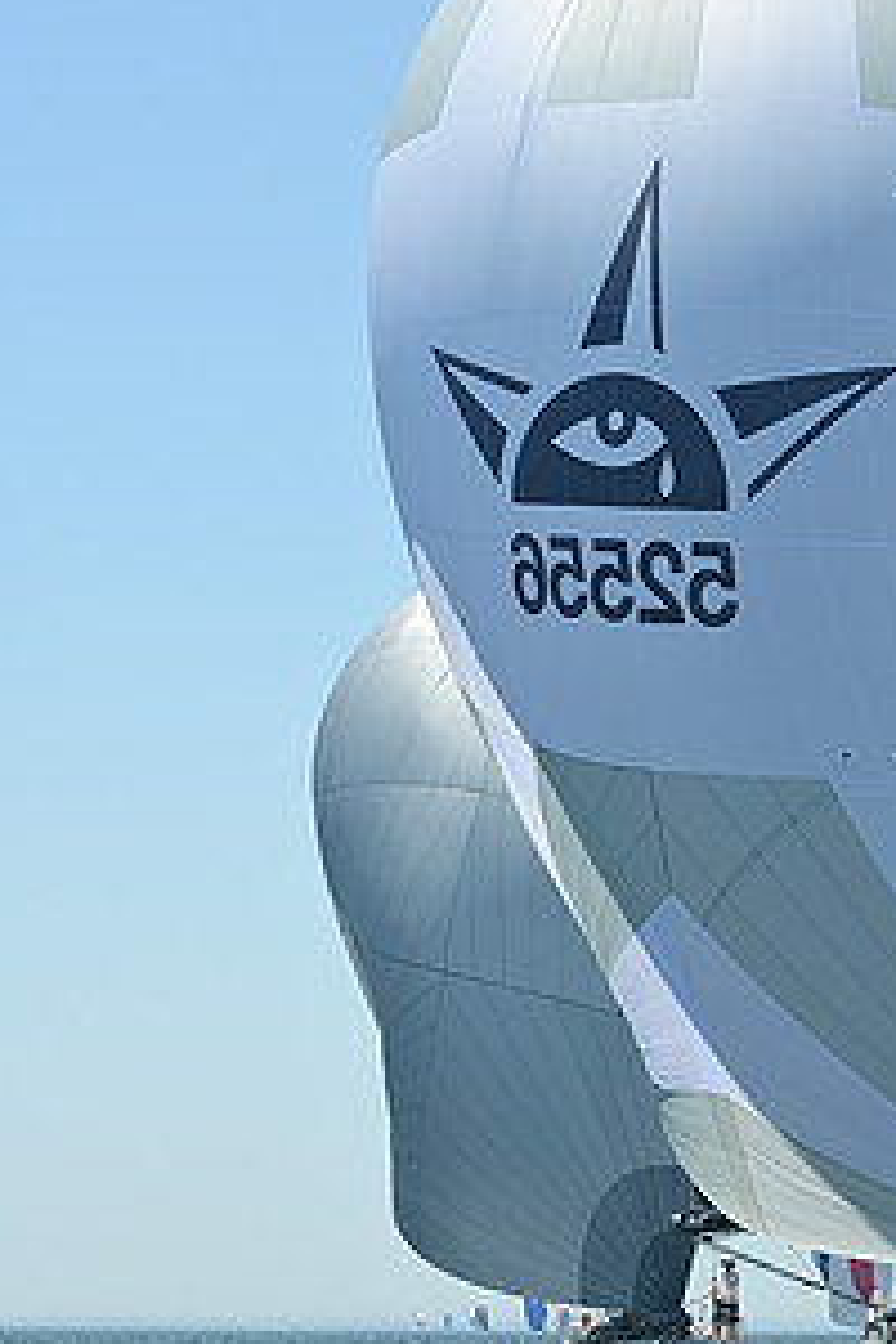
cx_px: 858
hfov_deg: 7.9
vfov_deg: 11.8
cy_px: 605
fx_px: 6495
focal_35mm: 174
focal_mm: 90
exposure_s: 1/1000
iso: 320
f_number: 7.1
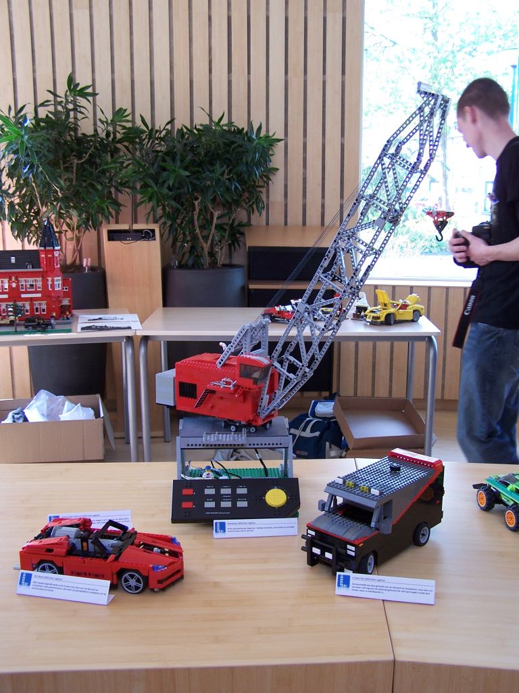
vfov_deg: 49.0
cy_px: 346
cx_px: 260
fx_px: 760
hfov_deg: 37.7
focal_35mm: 38
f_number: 2.8
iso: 80
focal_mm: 6.3
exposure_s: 1/30
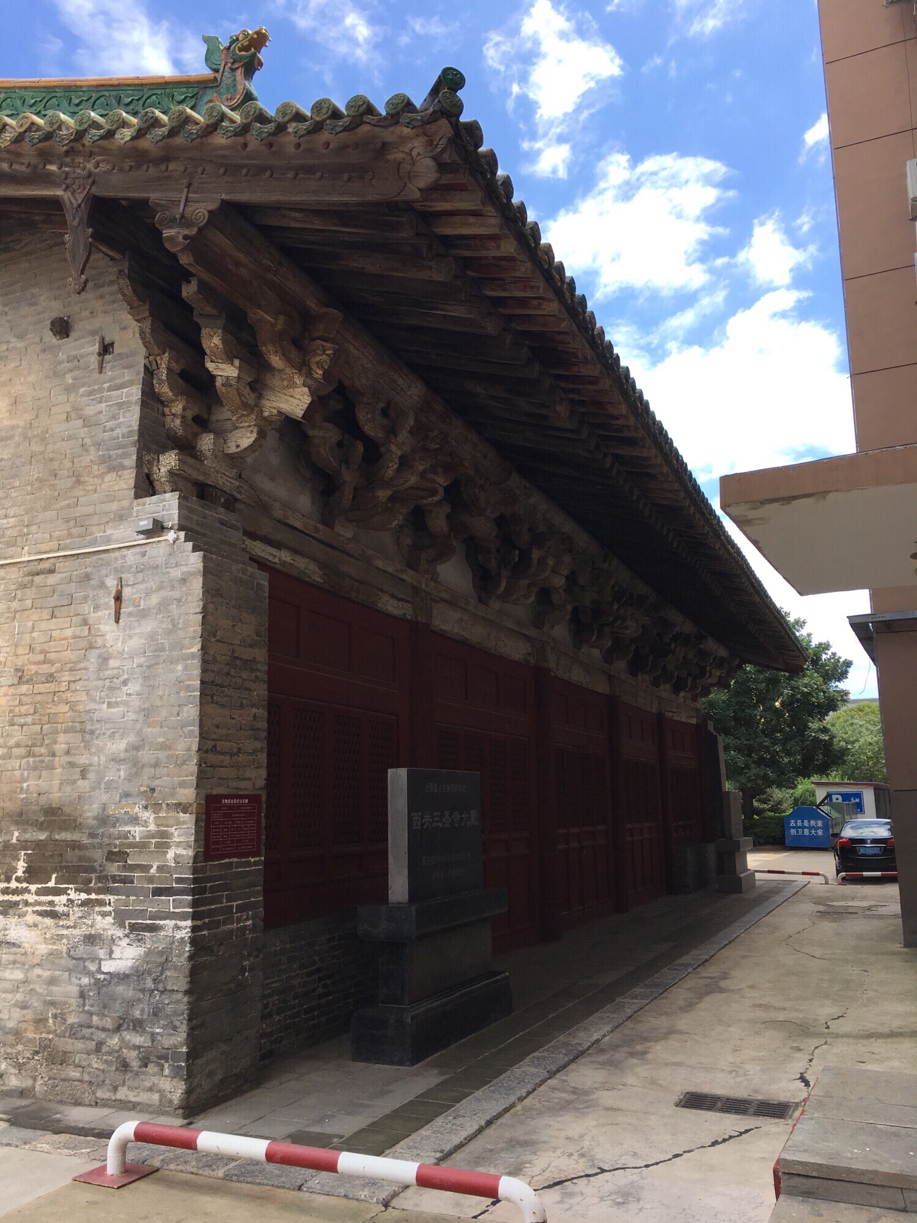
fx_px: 1024
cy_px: 612
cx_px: 458
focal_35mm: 29
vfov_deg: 61.7
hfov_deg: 48.2
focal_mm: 4.15
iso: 25
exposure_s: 1/620
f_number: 2.2
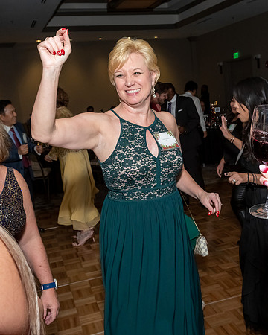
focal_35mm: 43
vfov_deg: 42.8
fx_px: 427
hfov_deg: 34.2
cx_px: 194
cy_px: 163
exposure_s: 1/250
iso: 500
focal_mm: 17
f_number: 6.3
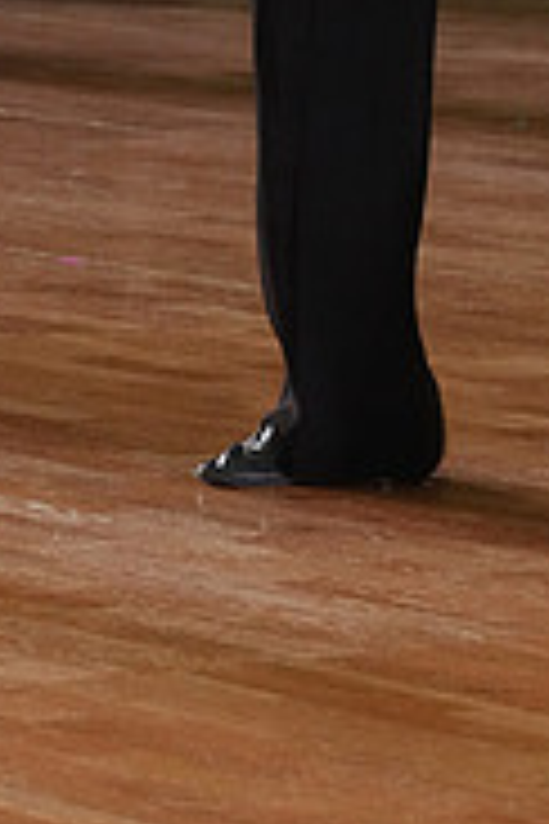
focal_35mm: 340
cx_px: -25
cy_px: -293
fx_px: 7777
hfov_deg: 4.0
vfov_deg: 6.0
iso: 3200
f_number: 6.3
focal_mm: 107
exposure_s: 1/200
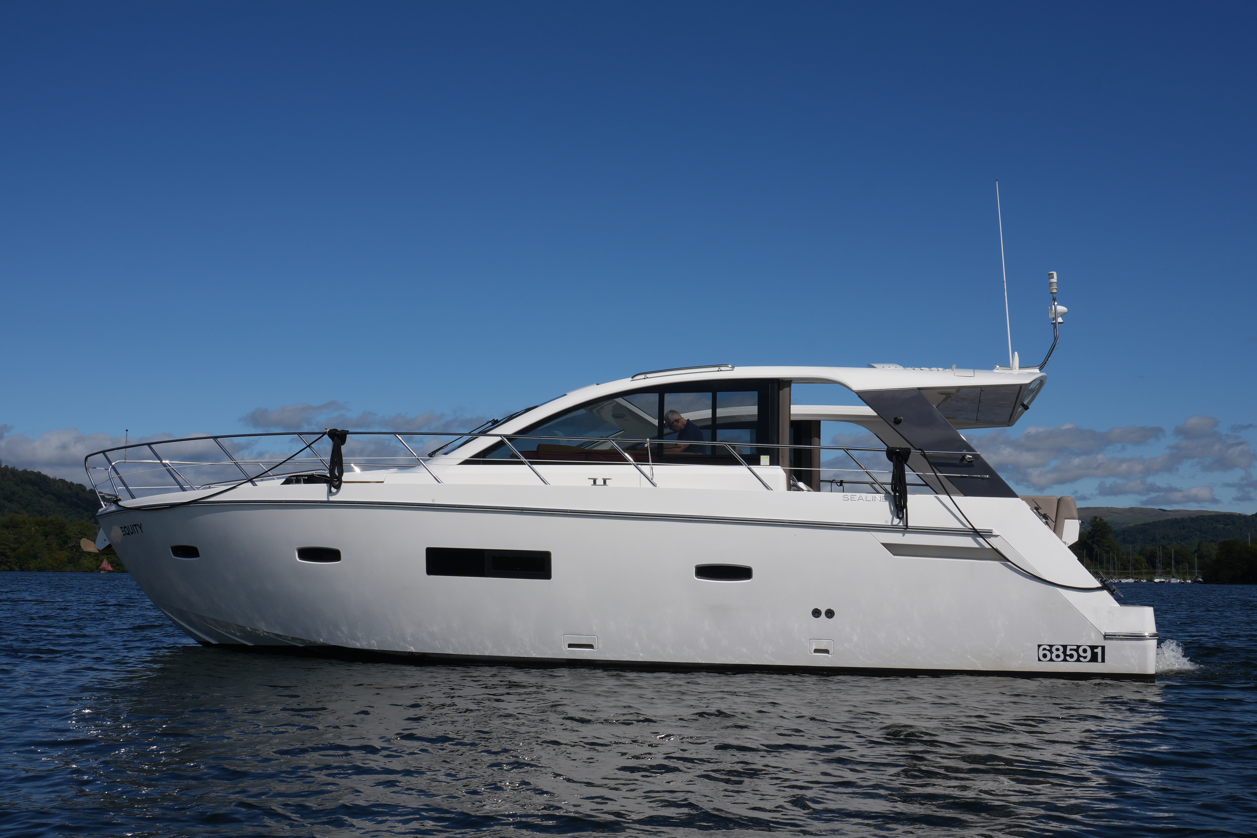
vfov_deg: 35.4
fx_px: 1311
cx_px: 662
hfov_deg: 51.2
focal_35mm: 38
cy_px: 397
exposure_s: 1/250
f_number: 14
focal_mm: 23
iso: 100
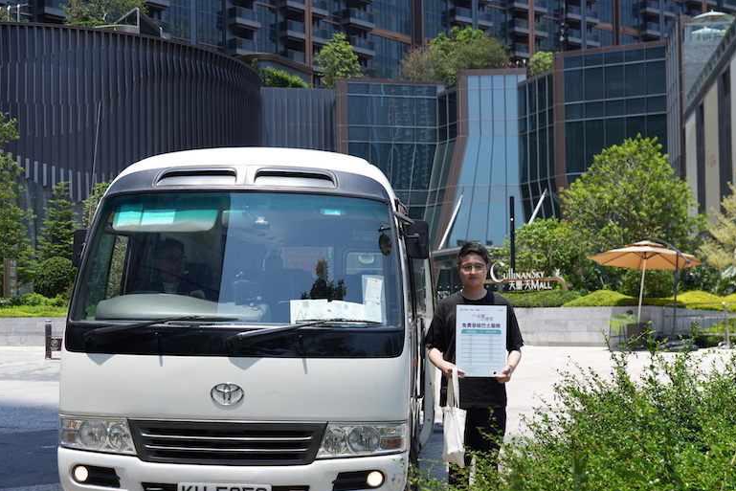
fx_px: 1063
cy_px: 288
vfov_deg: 26.0
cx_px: 430
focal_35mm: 52
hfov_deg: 38.1
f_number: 4
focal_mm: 40
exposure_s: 1/640
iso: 100
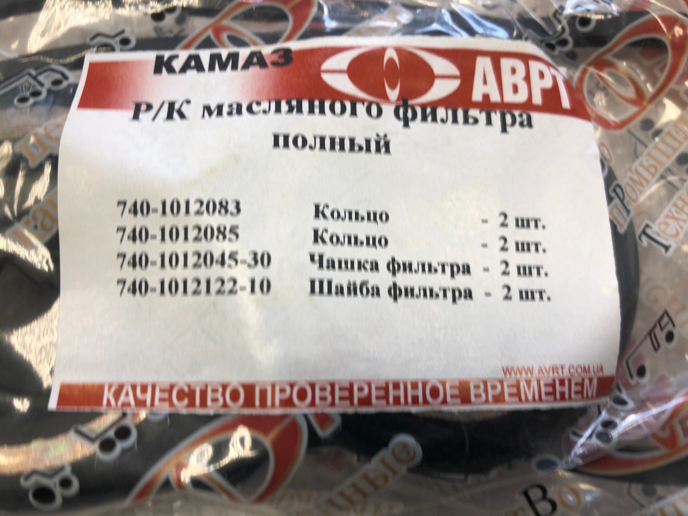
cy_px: 258
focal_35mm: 28
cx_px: 344
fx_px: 557
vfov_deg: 49.7
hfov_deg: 63.4
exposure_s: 1/100
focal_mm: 4
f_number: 1.8
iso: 40
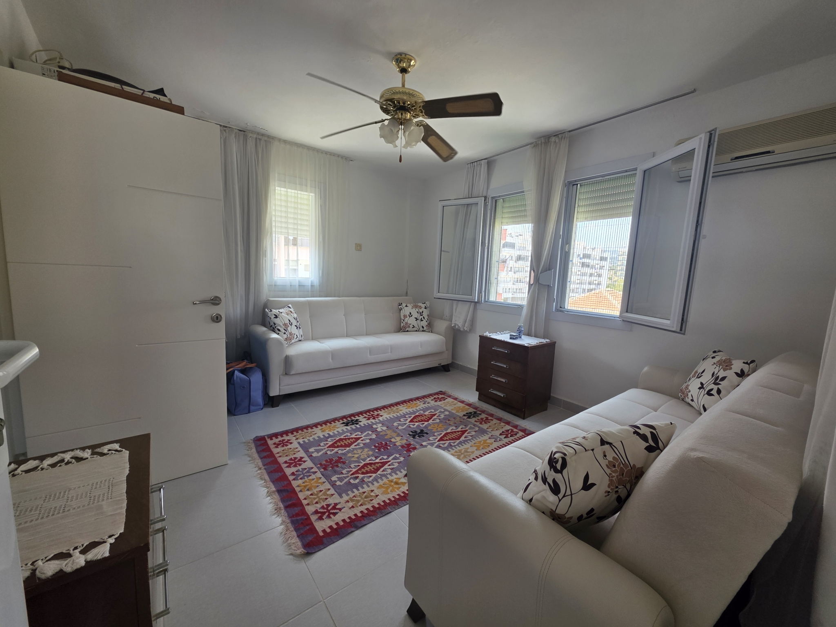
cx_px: 418
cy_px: 314
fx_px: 314
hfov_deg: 106.2
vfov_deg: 89.9
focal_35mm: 13
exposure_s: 1/100
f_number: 1.9
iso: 32
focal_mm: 2.2
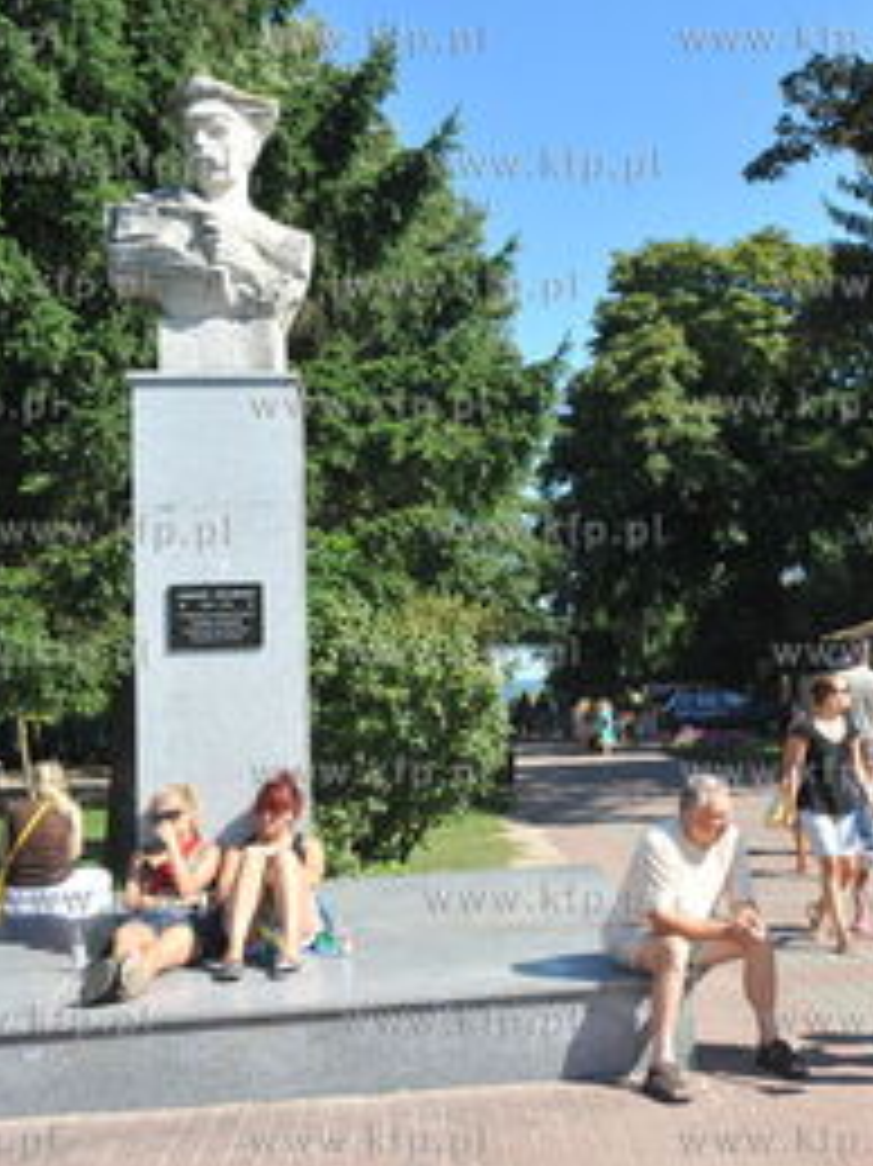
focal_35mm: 43
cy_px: 590
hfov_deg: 32.6
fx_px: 1447
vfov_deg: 43.9
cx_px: 702
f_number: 8
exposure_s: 1/640
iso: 400
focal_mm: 29
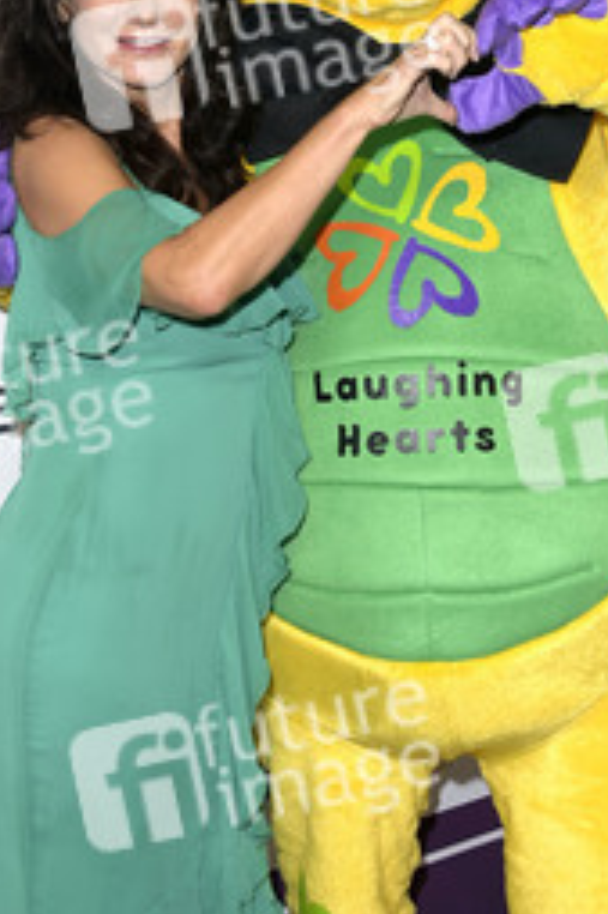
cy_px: 227
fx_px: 1801
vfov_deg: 28.1
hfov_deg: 19.1
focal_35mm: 71
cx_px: 360
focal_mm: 45
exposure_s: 1/250
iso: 640
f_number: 5.6
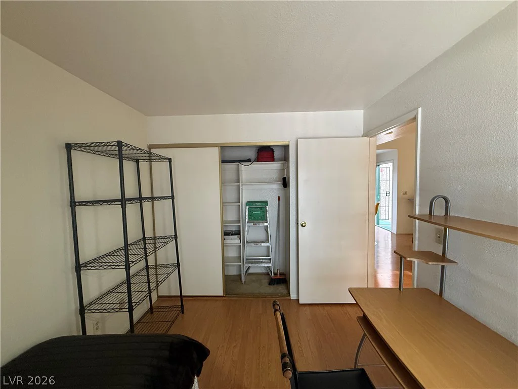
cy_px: 194
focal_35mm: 14
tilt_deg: -2.5
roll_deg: +0.8
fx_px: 209
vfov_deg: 85.7
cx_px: 259
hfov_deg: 102.1
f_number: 2.2
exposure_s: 1/60
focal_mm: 2.22
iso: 500
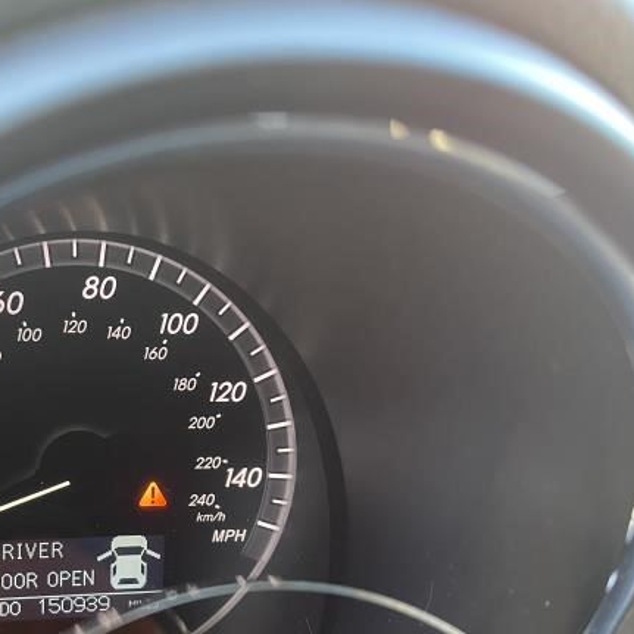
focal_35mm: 41
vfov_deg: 40.5
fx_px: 850
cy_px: 416
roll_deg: -0.3
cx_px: 106
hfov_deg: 39.0
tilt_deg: -34.8
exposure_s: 1/60
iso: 200
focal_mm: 5.1
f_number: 1.6
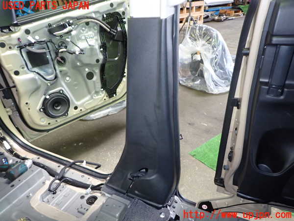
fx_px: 212
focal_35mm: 25
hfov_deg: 69.4
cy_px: 110
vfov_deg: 54.9
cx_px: 147
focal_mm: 4.5
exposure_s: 1/30
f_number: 2
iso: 320
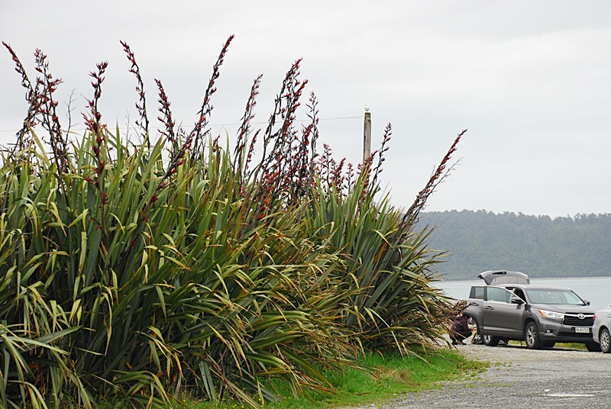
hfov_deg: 21.9
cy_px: 204
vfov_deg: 14.8
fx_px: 1581
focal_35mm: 93
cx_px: 306
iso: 400
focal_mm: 62
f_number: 5.6
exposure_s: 1/800
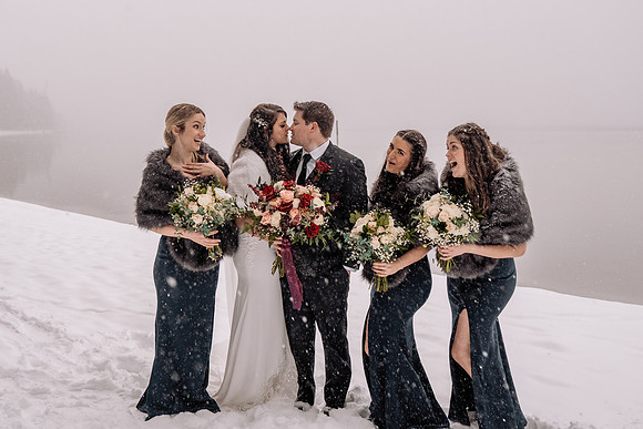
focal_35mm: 43
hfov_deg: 45.5
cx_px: 302
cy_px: 173
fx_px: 767
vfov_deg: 31.2
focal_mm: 35
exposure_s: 1/250
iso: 1250
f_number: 5
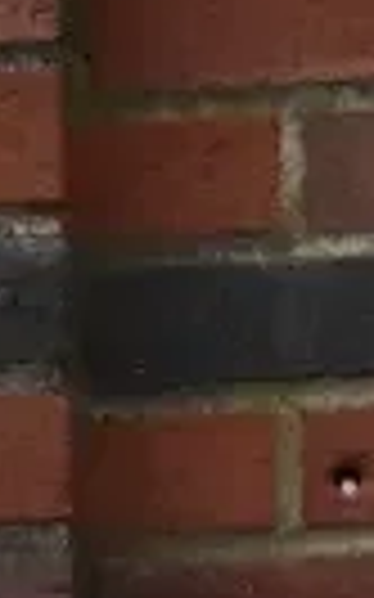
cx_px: -374
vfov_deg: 8.7
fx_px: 3086
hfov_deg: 6.7
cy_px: 1913
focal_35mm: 189
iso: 6400
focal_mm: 18
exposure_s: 1/1250
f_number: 18
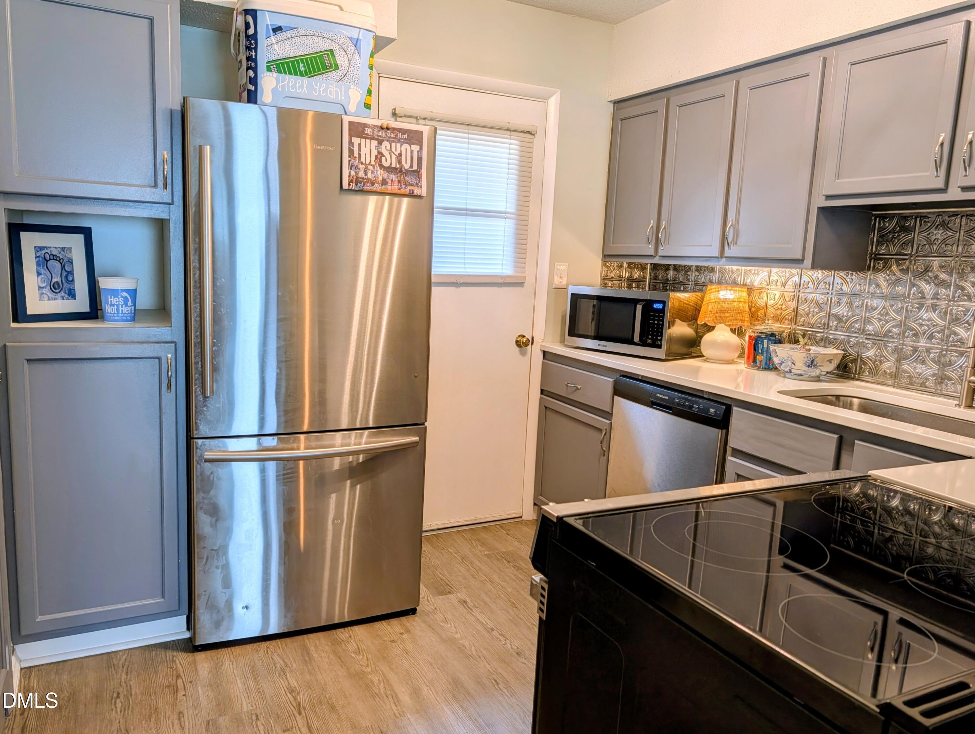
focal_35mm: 24
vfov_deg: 56.9
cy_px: 367
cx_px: 488
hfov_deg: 71.5
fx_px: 677
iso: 23
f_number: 1.68
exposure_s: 1/214
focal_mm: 6.9
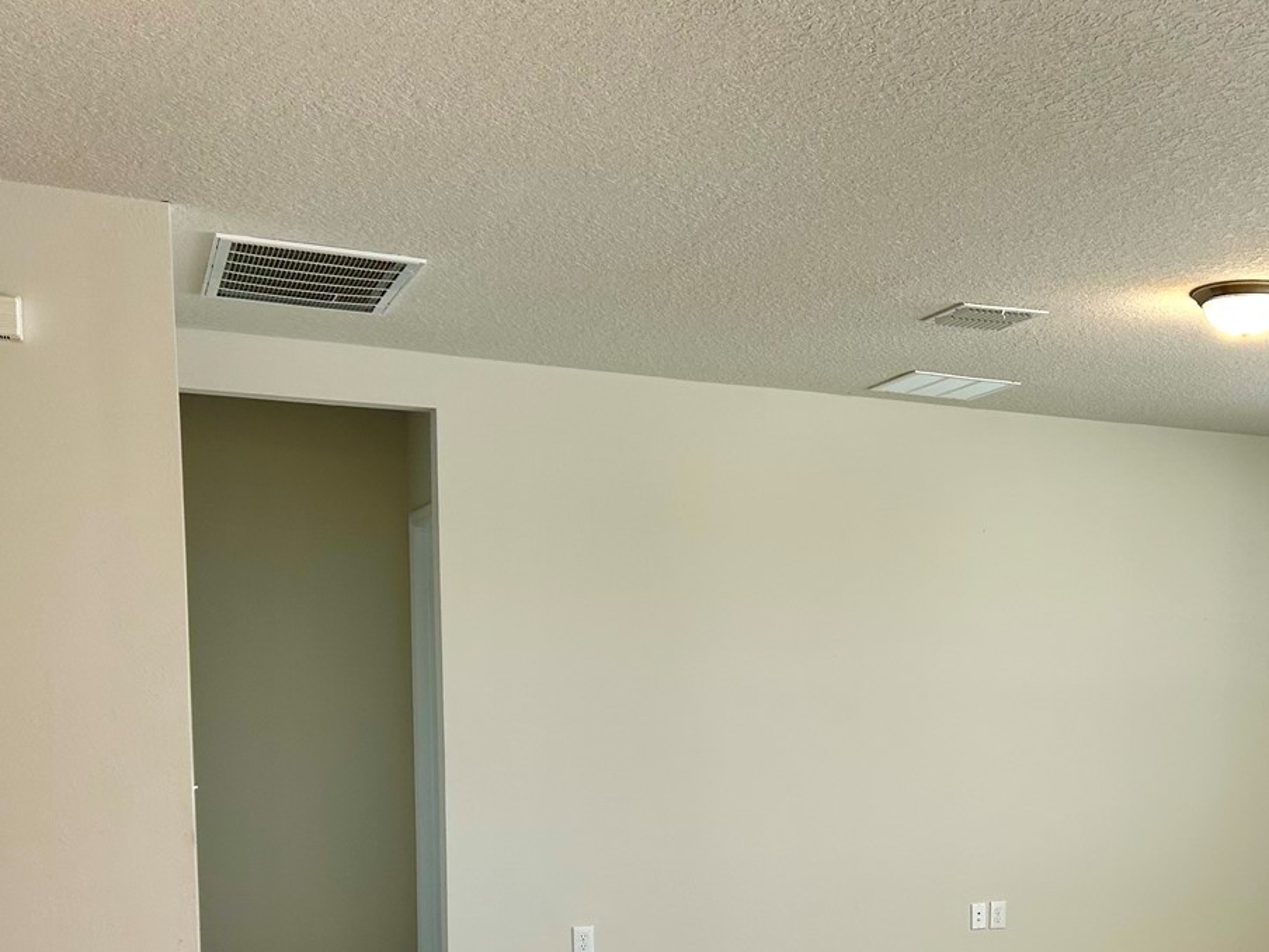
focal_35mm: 46
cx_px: 1033
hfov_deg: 39.5
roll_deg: +0.1
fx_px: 1686
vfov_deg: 30.4
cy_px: 814
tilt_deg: -4.3
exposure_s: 1/120
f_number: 1.5
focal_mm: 5.7
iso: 50
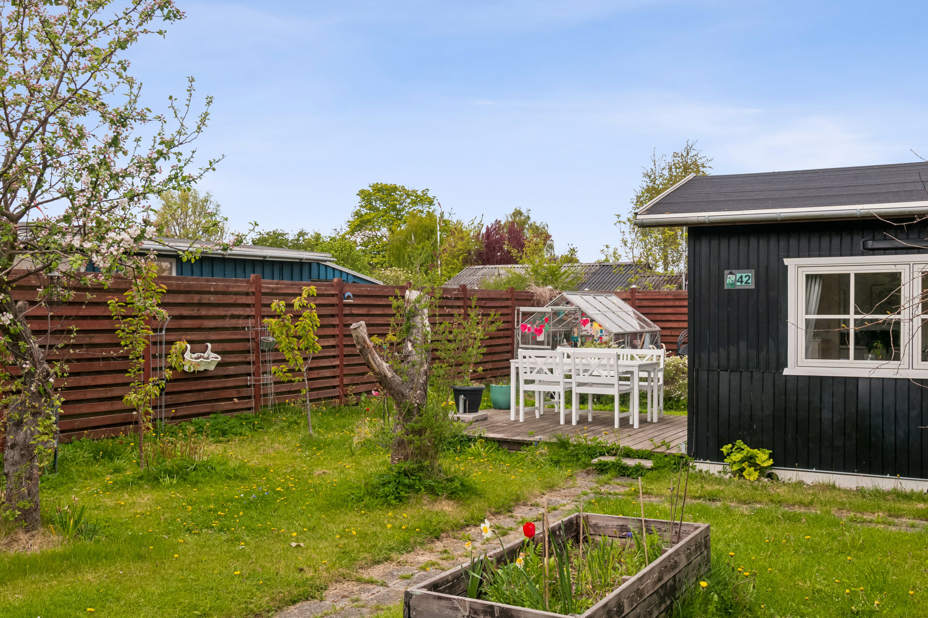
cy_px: 309
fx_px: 928
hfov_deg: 53.1
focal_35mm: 36
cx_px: 464
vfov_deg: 36.9
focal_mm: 24
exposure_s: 1/200
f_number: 10
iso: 200
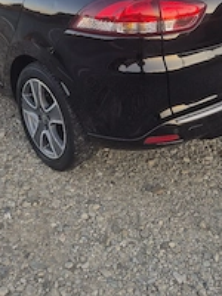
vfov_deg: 38.9
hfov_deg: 31.5
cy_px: 40
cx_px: 104
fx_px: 393
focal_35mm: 46
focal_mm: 5.4
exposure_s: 1/185
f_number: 1.8
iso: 25
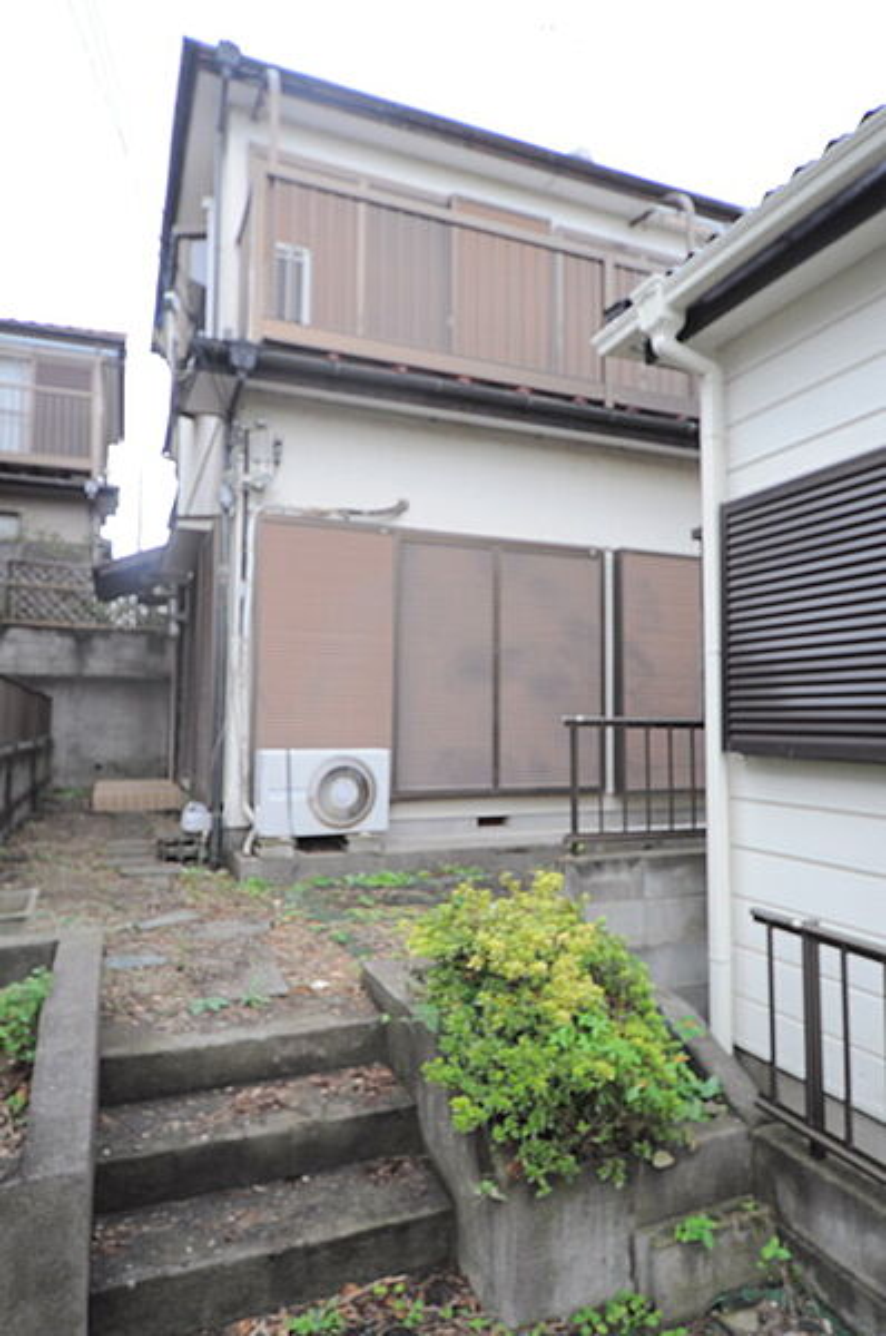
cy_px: 668
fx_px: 778
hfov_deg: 59.3
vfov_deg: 81.3
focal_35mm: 21
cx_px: 443
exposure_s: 1/125
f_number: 5.6
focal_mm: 14
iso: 320
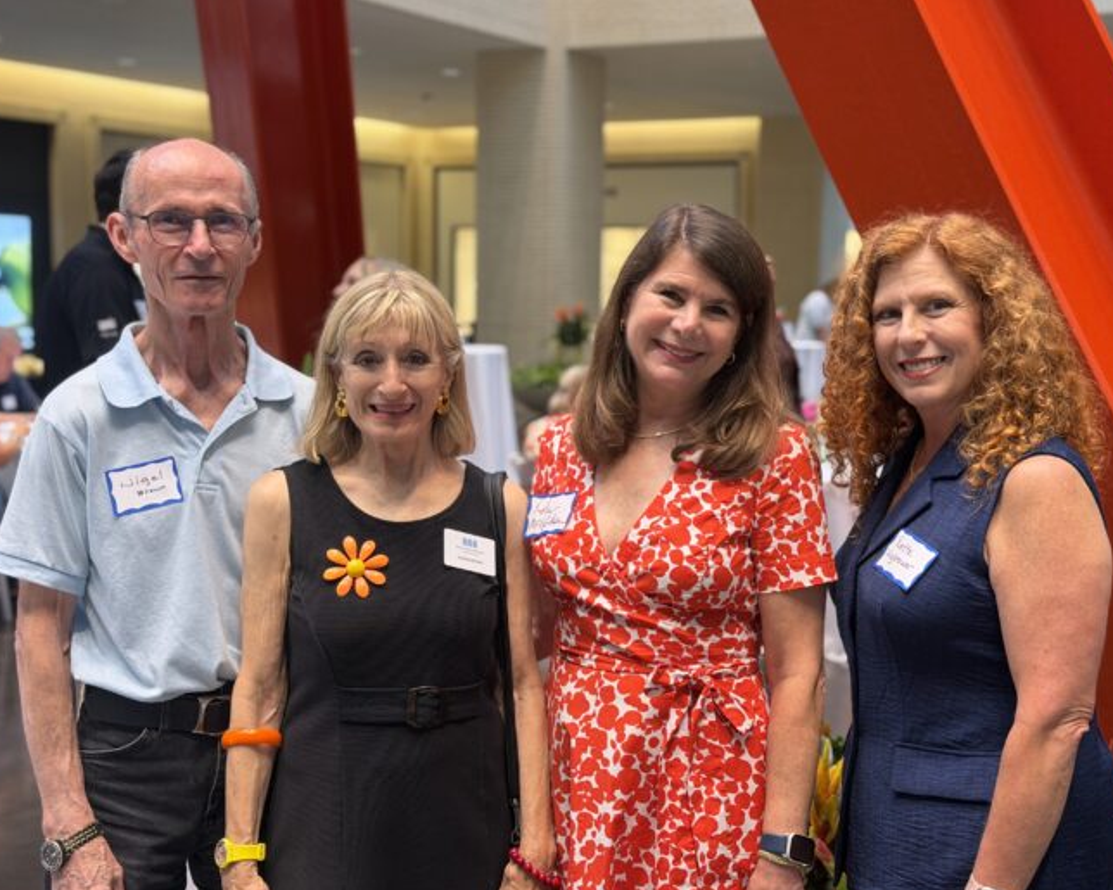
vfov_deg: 29.7
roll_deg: -1.1
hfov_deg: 36.7
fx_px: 1680
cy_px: 449
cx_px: 580
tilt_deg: -6.1
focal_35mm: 51
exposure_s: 1/55
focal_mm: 6.76
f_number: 1.78
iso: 125
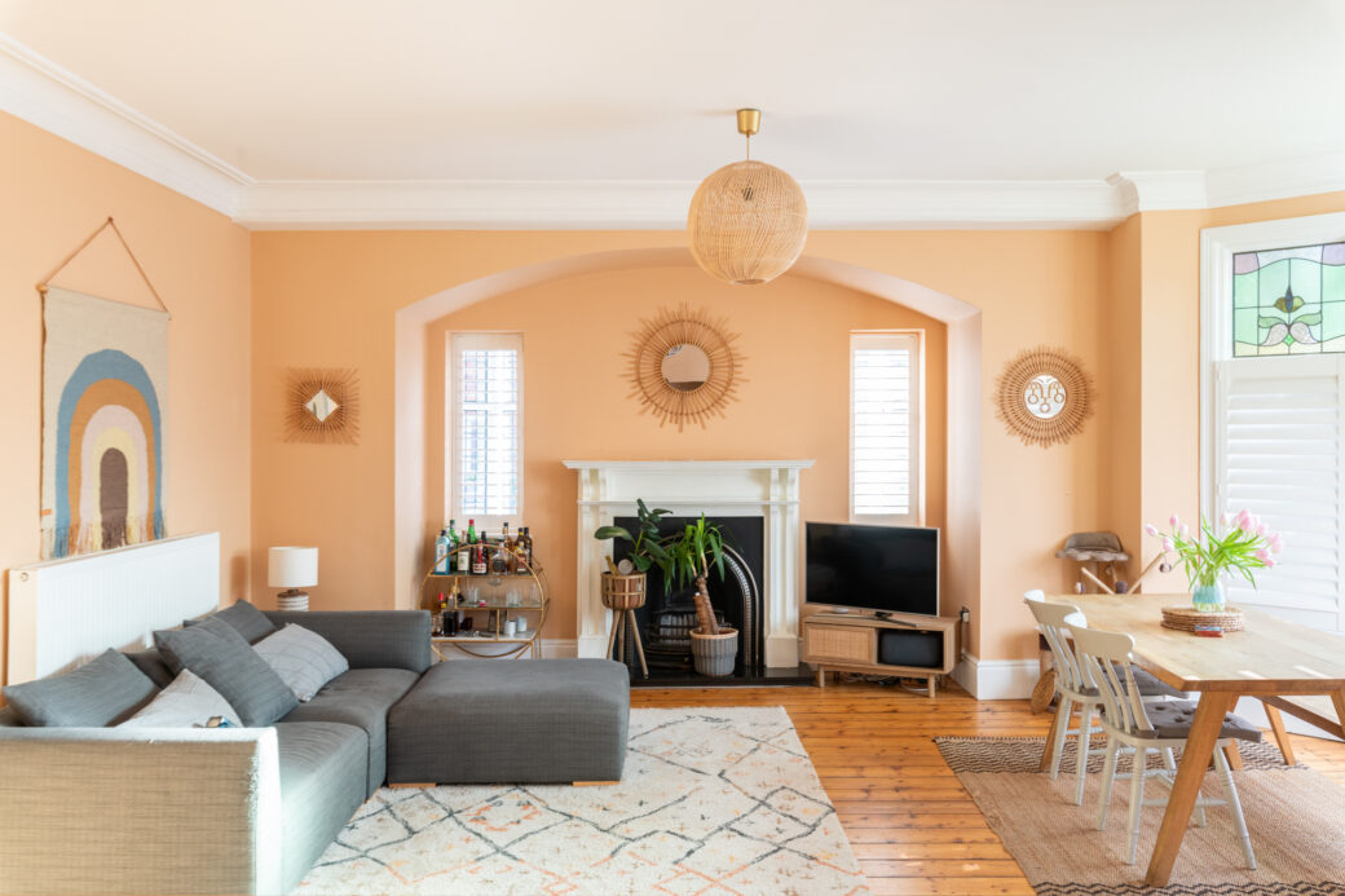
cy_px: 448
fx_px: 1121
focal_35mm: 30
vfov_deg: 43.6
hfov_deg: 61.9
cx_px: 672
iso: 200
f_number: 8
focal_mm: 30
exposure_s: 1/5
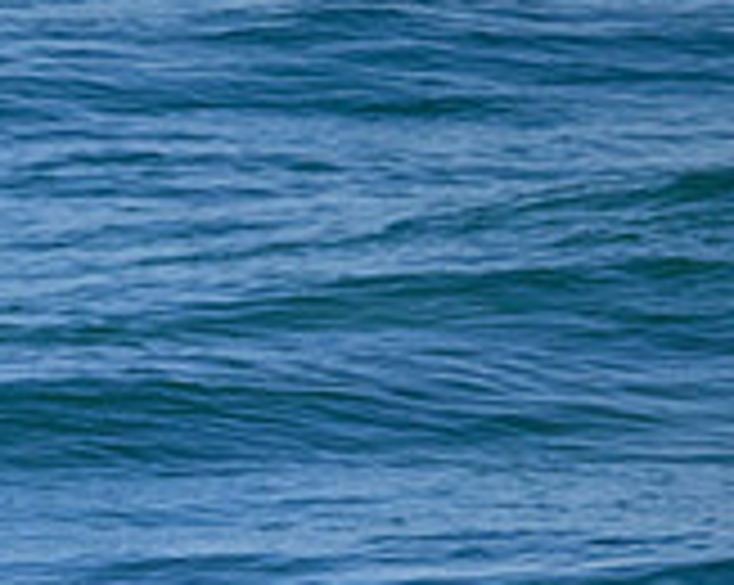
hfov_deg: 0.9
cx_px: -410
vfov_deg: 0.7
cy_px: 803
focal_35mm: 2176
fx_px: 47214
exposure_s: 1/2000
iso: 2800
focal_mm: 650
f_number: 11
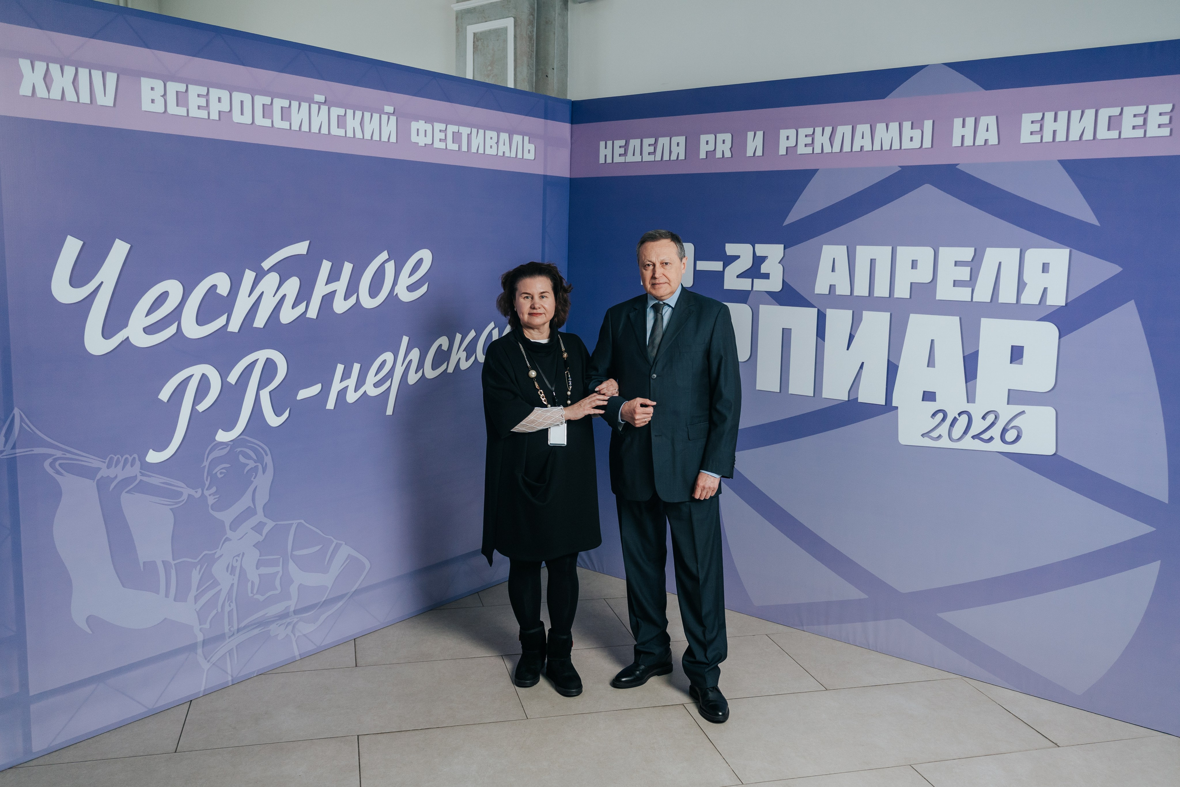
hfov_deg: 61.3
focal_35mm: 30
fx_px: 996
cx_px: 602
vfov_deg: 43.1
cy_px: 373
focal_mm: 28
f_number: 2.8
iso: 800
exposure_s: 1/160
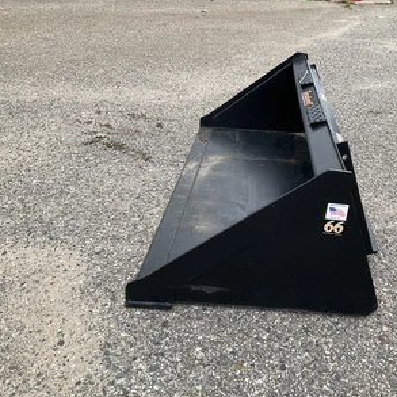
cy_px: 195
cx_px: 241
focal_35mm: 35
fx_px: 454
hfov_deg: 46.9
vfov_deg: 47.2
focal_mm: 3
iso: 25
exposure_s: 1/635
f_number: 1.8
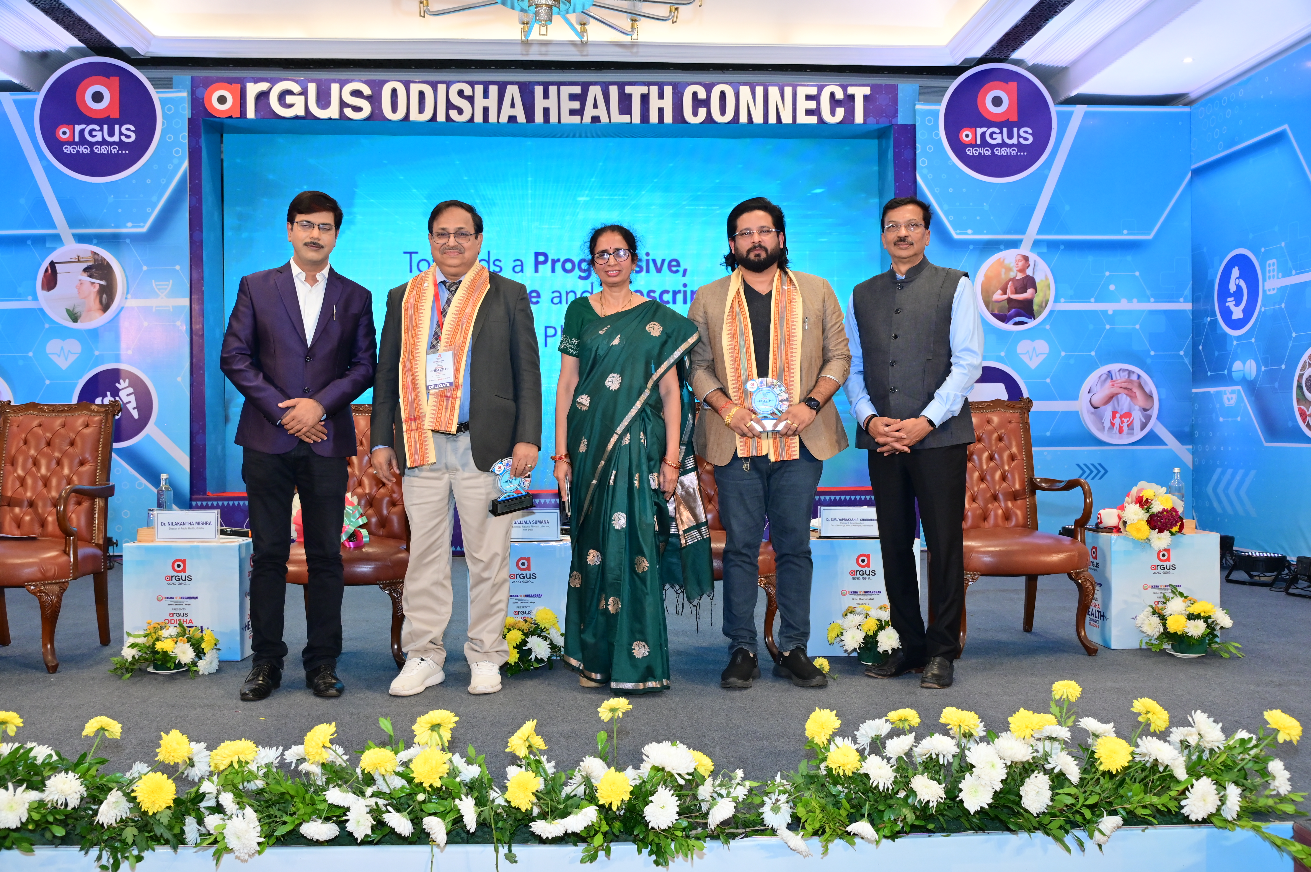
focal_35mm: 31
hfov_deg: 60.3
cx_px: 656
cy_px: 436
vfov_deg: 42.3
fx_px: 1128
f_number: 6.3
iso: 1600
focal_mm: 31
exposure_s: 1/125
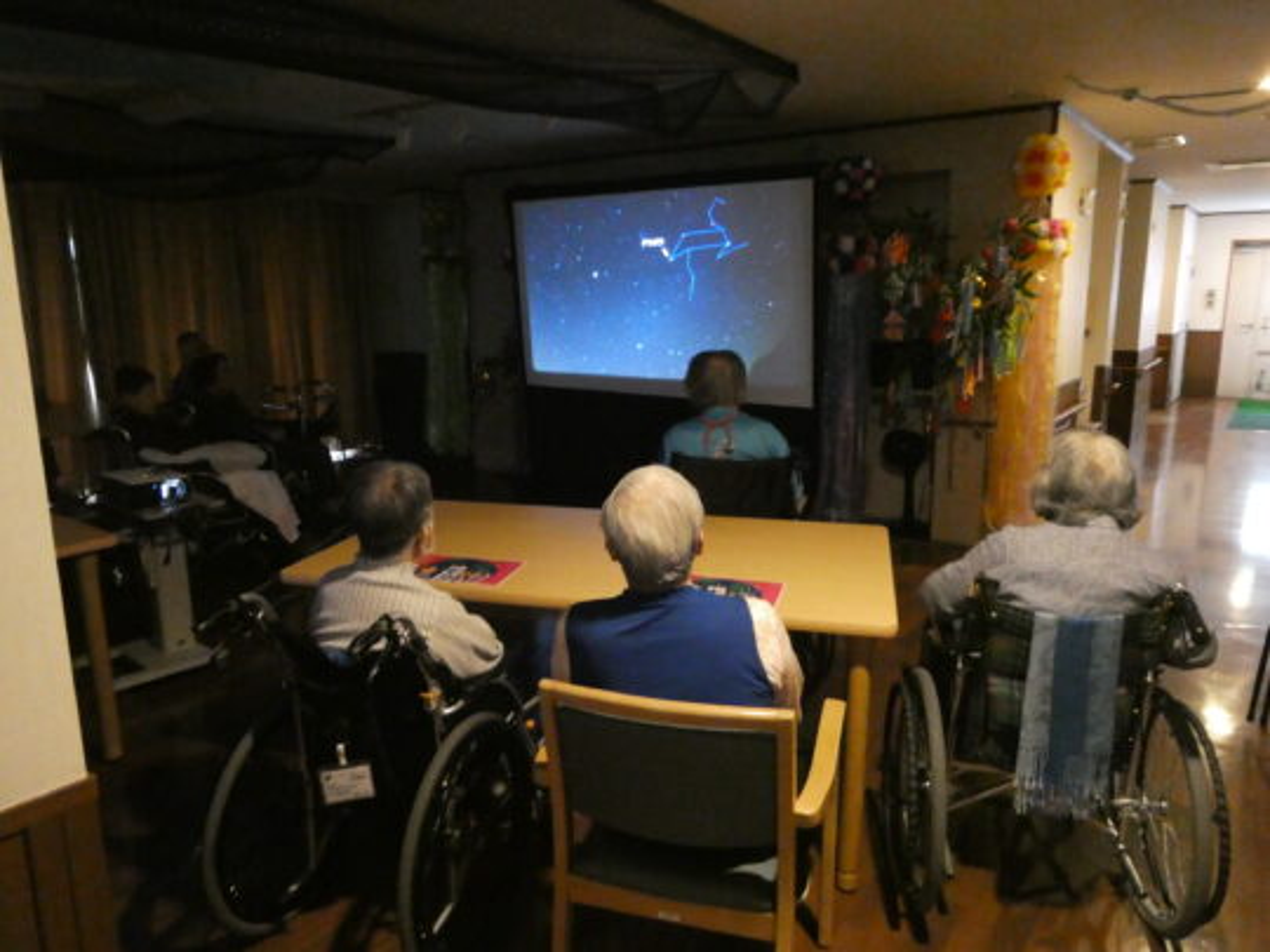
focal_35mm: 24
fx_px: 881
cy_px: 476
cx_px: 635
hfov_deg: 71.6
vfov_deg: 56.8
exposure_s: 1/20
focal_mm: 4.3
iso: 1600
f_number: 3.5
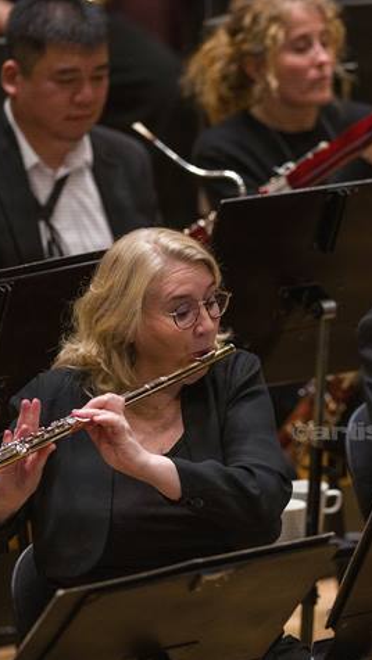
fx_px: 8324
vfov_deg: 4.5
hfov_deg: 2.6
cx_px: 303
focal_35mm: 475
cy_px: 331
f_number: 2.8
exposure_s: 1/800
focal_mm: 300
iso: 2500
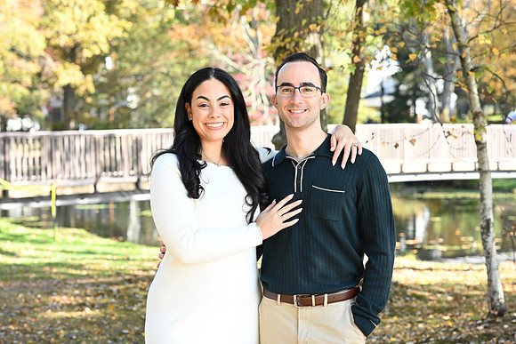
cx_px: 258
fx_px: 1219
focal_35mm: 85
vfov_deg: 16.1
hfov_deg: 23.9
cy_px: 172
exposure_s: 1/160
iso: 320
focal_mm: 85
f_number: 5.6
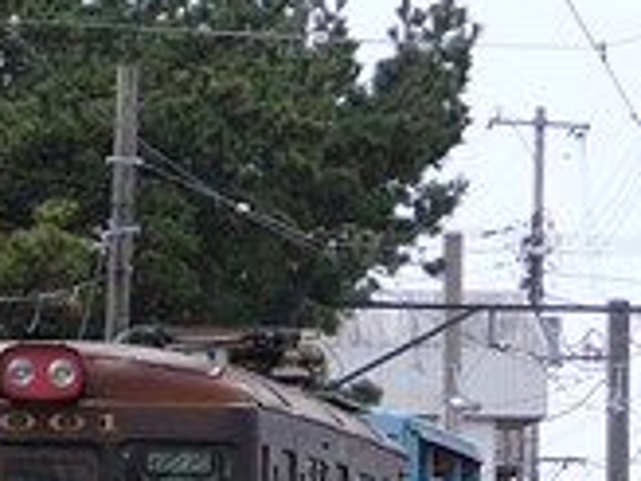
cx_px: 332
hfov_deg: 3.7
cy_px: 688
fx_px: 9999
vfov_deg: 2.7
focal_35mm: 540
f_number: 4
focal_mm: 22
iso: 80
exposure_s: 1/250
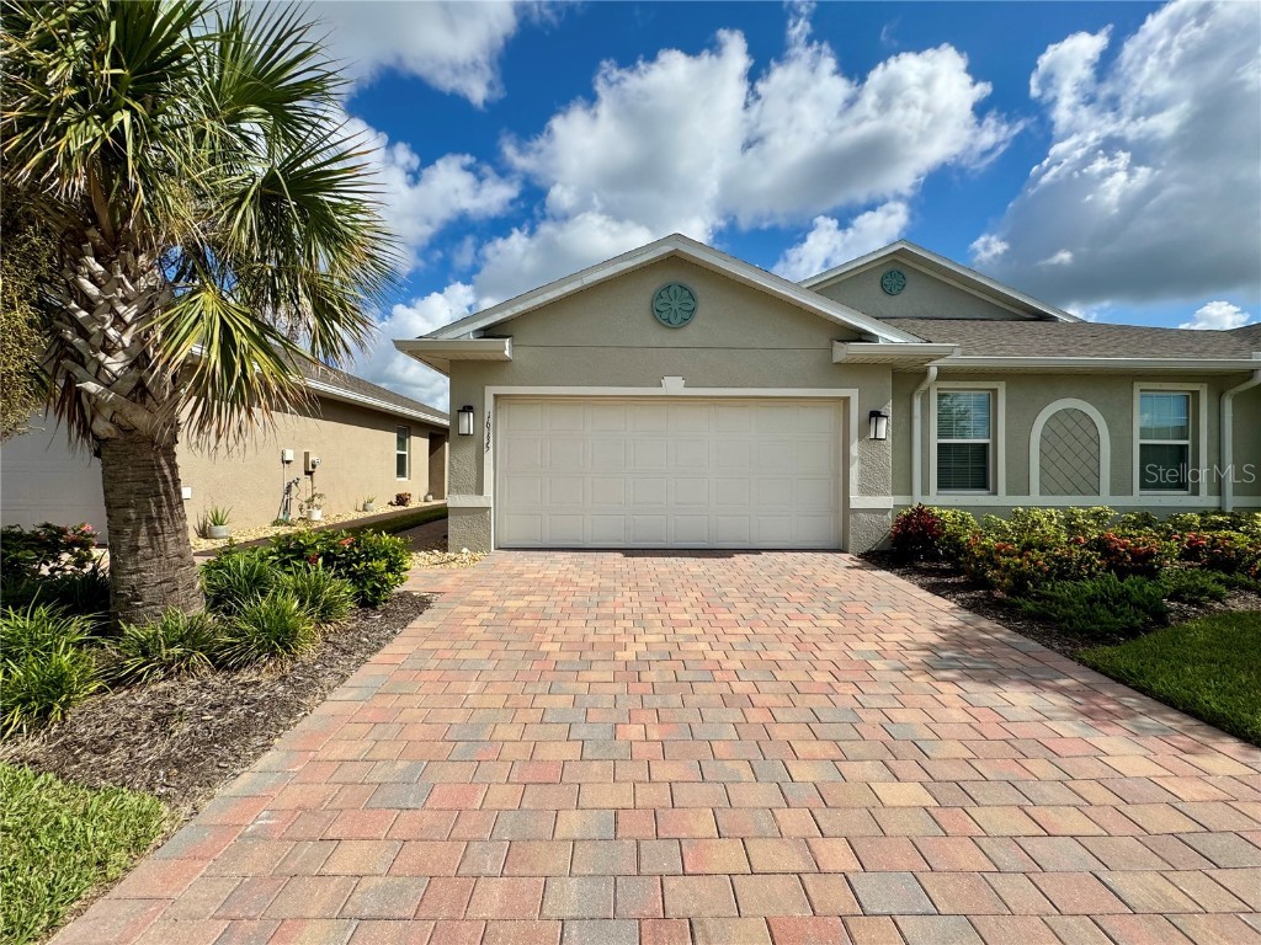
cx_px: 630
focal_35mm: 14
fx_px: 510
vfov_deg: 85.7
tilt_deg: -1.0
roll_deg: -0.8
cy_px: 472
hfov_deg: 102.1
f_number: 2.2
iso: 50
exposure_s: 1/2874
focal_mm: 2.22
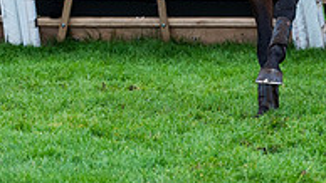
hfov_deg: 5.4
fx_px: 3465
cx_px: 408
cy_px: -179
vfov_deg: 3.0
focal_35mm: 401
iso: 1000
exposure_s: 1/1000
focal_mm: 104
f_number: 4
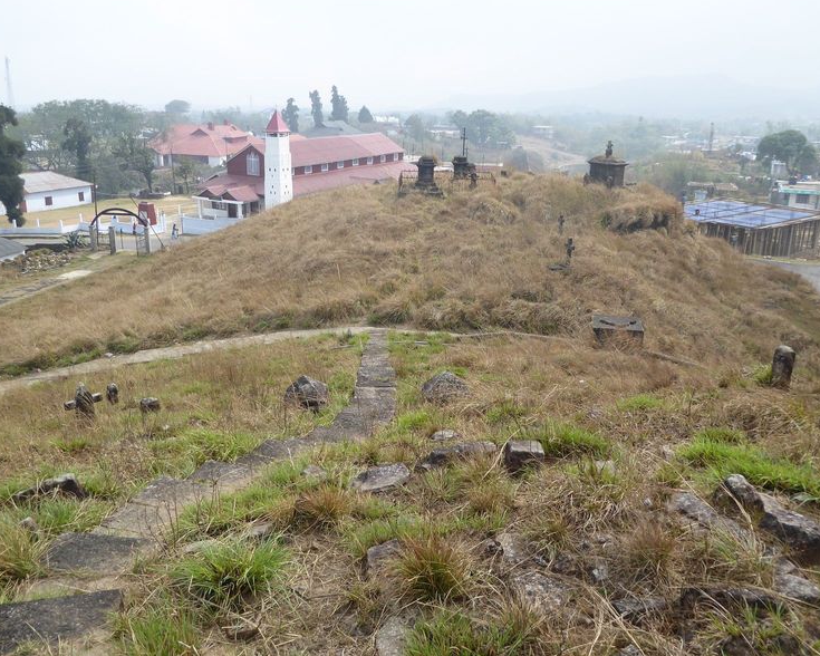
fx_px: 825
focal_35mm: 34
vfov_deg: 43.4
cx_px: 397
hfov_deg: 52.8
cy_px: 322
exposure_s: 1/320
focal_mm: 5.4
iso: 80
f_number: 3.5
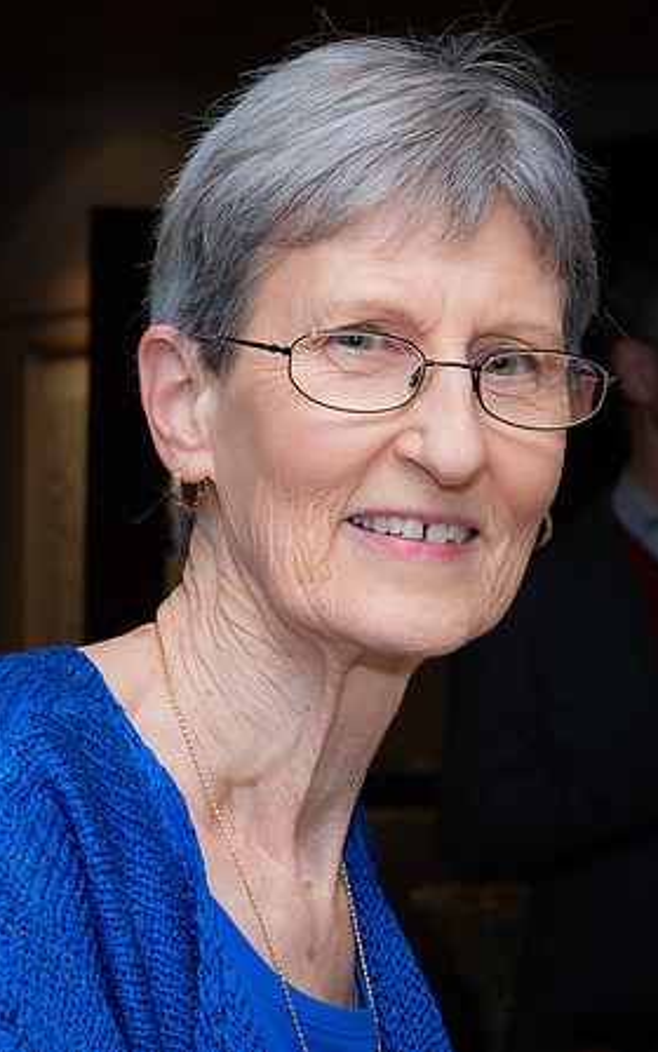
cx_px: 58
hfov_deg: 8.9
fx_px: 4218
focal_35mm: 147
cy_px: 742
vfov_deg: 14.2
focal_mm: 45
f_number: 7.1
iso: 500
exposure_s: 1/60
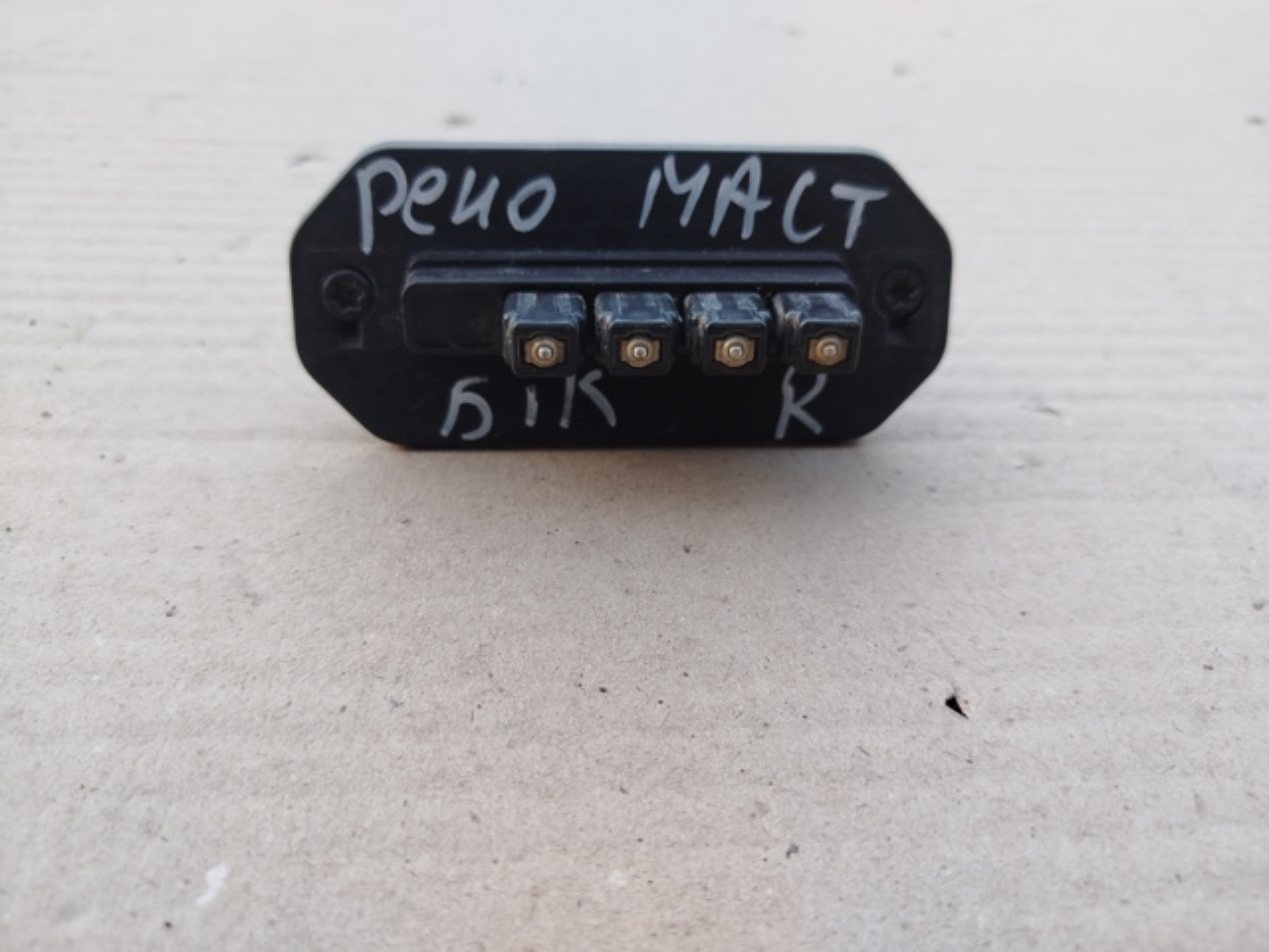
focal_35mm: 24
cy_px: 476
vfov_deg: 56.8
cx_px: 634
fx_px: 880
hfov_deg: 71.6
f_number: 1.7
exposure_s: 1/100
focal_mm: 5.31
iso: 80
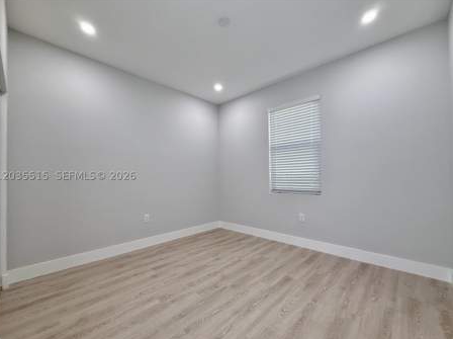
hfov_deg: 98.2
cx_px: 229
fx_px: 196
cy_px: 176
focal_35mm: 15
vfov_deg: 81.6
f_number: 2.2
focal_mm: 2.22
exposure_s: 1/120
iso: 160
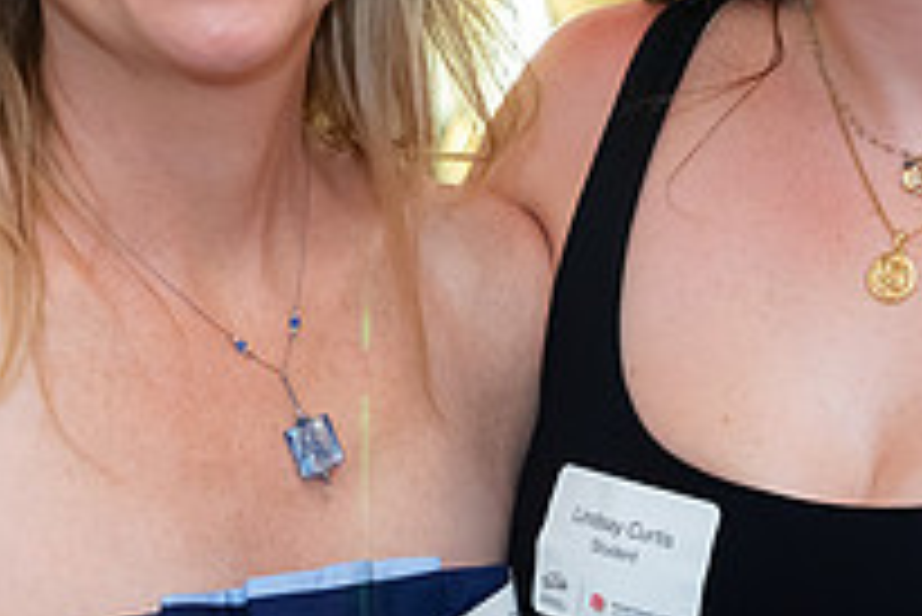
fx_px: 4485
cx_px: 461
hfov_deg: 11.7
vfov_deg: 7.8
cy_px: 144
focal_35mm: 175
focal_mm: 57
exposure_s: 1/125
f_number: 4
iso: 2000
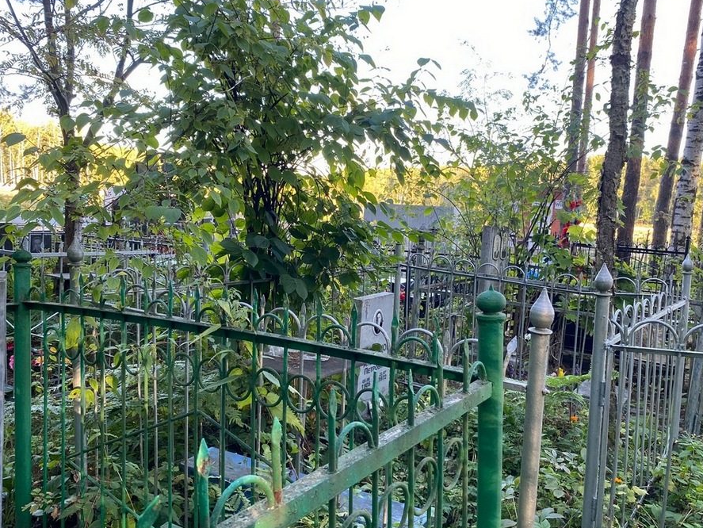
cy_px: 280
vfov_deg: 46.8
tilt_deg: -7.7
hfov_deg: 59.9
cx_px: 380
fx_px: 610
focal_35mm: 30
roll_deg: -1.5
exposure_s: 1/121
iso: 64
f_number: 1.8
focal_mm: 4.25
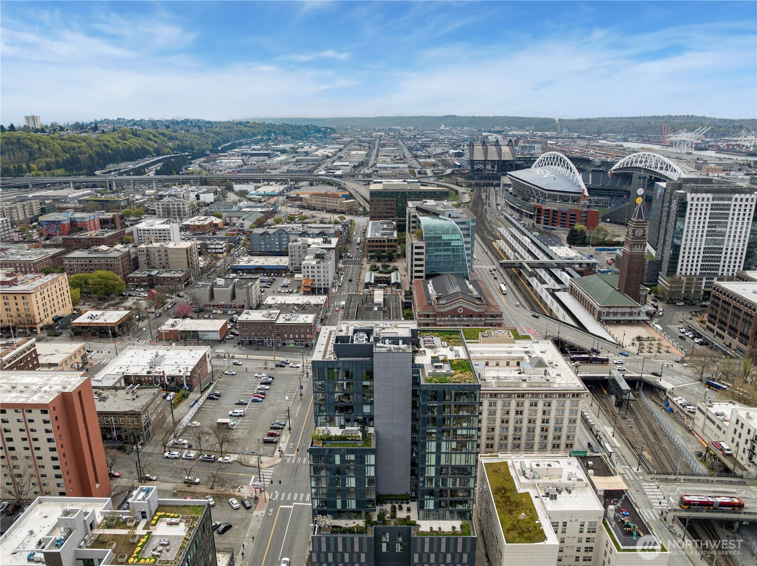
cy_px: 283
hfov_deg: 71.6
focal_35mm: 24
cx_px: 378
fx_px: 524
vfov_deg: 56.7
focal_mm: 12.29
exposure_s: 1/2000
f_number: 2.8
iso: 140
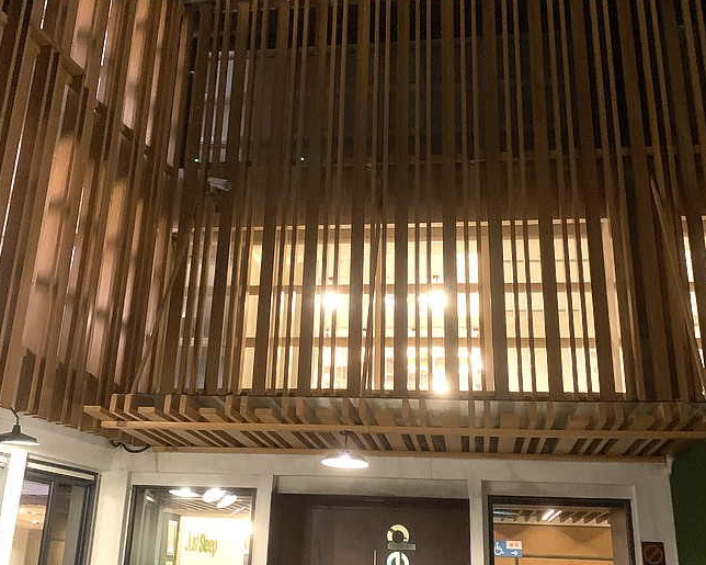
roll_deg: -2.6
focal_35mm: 41
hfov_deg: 44.7
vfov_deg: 36.4
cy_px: 241
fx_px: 857
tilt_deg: +22.3
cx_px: 317
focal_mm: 4.25
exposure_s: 1/30
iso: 800
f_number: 1.8
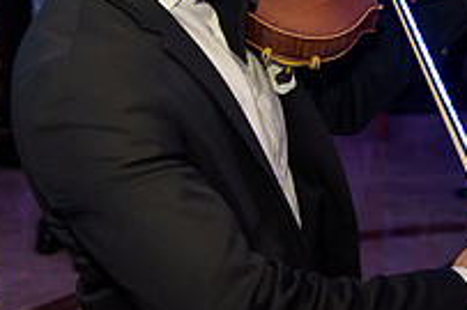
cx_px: 614
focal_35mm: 103
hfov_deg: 18.4
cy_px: 31
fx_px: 1335
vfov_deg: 13.2
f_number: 3.2
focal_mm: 36
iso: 1600
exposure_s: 1/125
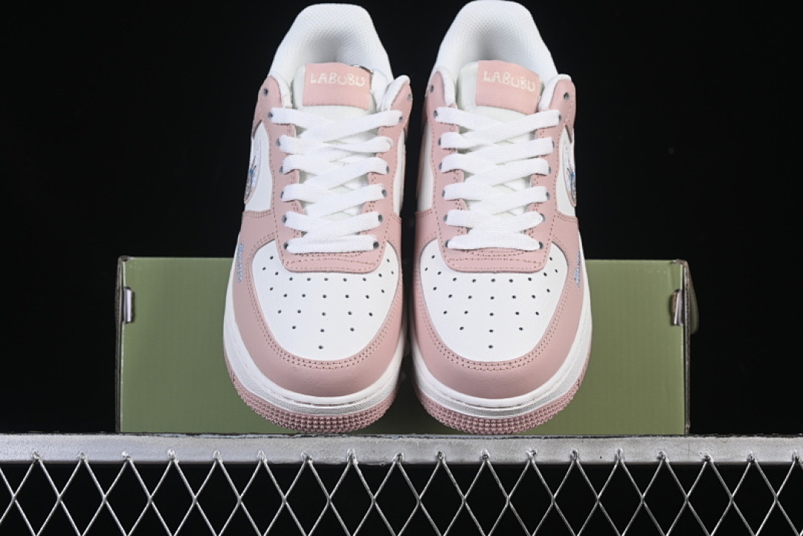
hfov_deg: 27.0
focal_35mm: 75
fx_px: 1673
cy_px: 268
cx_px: 402
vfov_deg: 18.2
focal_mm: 50
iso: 160
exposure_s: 1/80
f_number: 8
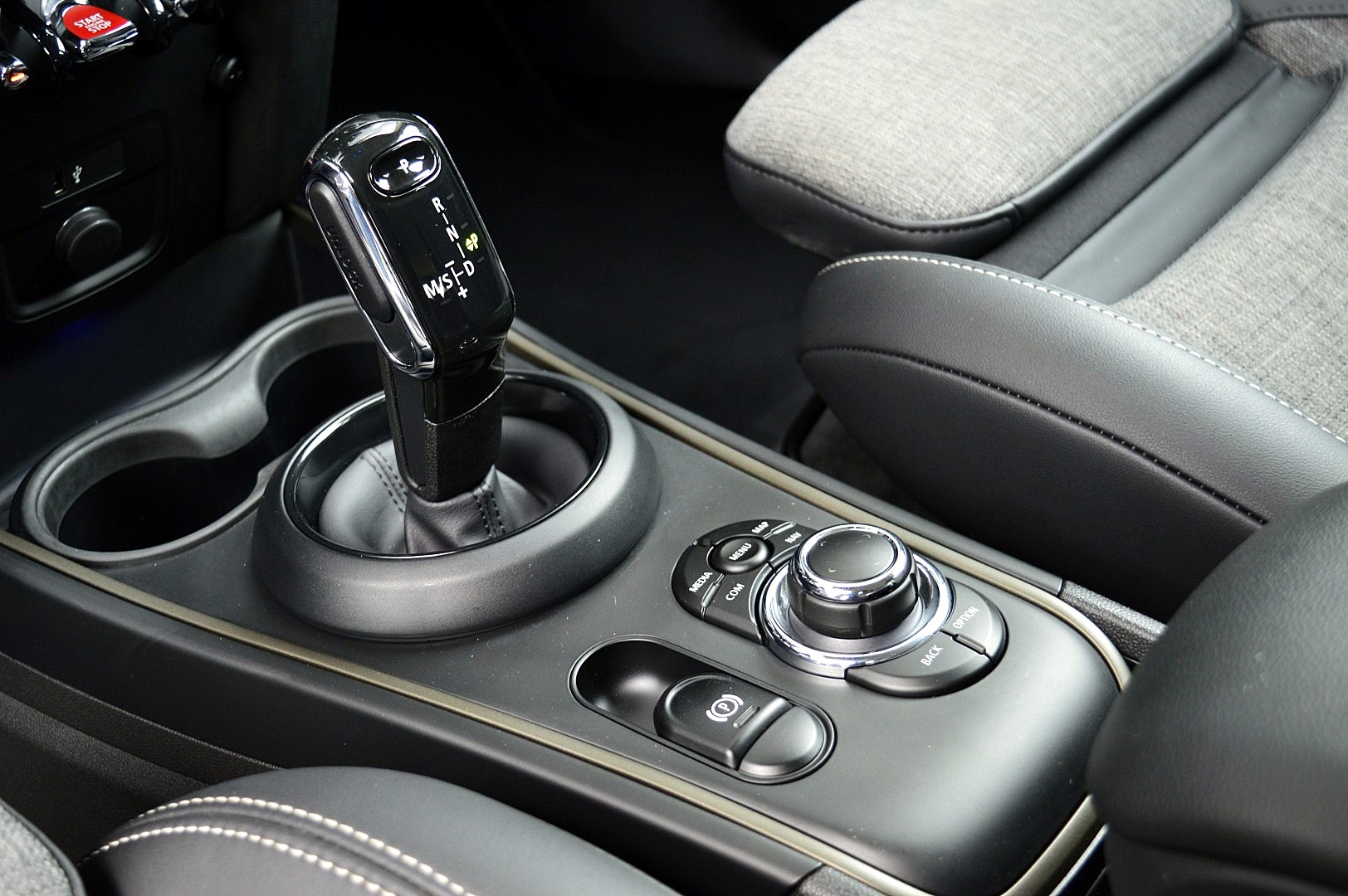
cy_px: 448
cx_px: 674
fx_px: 1627
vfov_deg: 30.8
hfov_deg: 45.0
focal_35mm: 44
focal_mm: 29
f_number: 5
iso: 800
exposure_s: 1/60
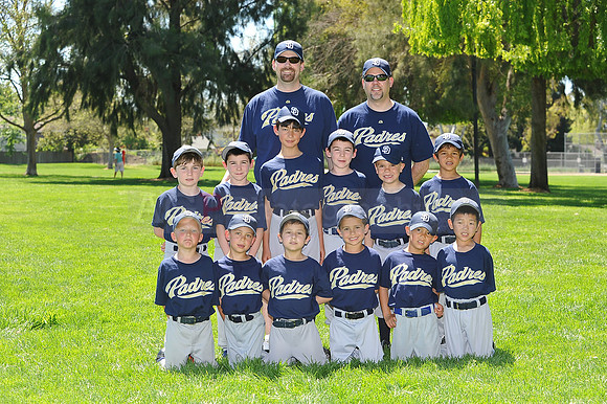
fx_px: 1348
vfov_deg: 17.0
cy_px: 202
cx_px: 304
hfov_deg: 25.4
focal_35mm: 80
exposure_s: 1/200
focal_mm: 80
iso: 200
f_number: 7.1
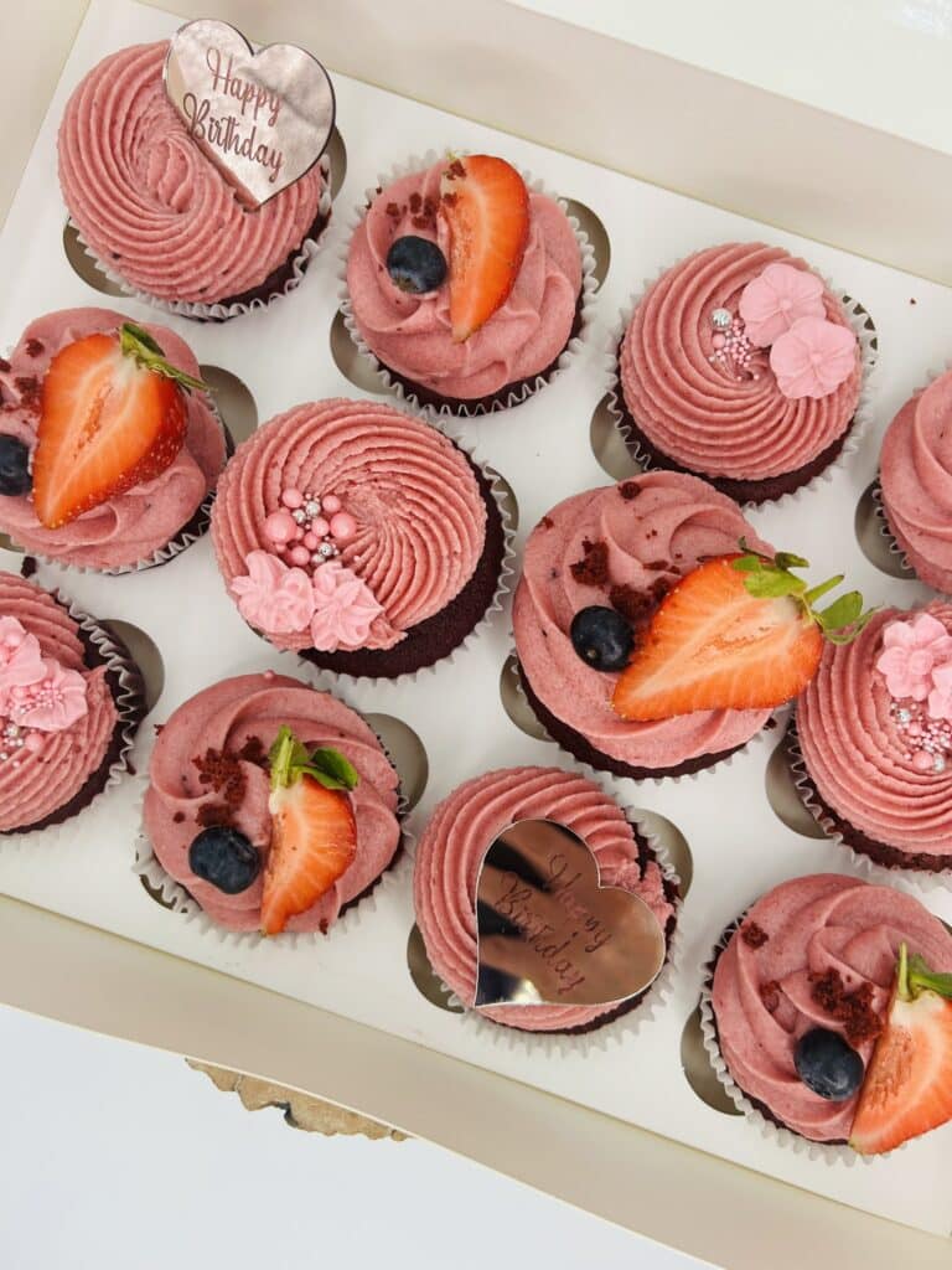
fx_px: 953
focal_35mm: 26
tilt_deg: -87.5
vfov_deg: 67.3
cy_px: 635
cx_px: 476
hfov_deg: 53.1
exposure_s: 1/949
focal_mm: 5.7
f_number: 1.5
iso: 50
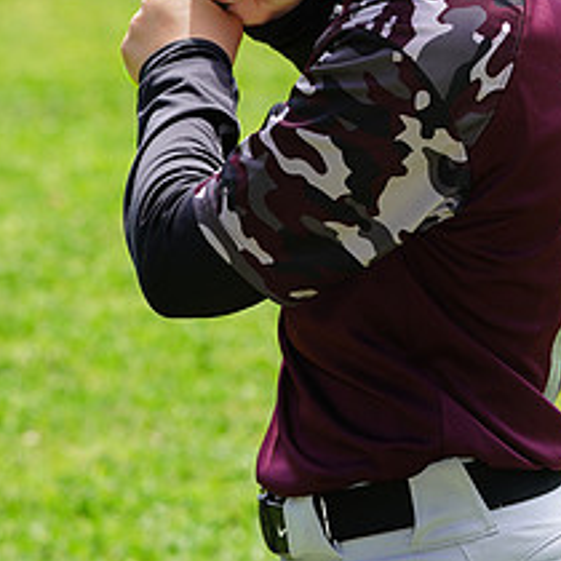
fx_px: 7426
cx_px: 451
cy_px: -96
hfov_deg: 4.3
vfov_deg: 4.3
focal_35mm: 405
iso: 200
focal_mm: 173
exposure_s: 1/160
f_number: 8
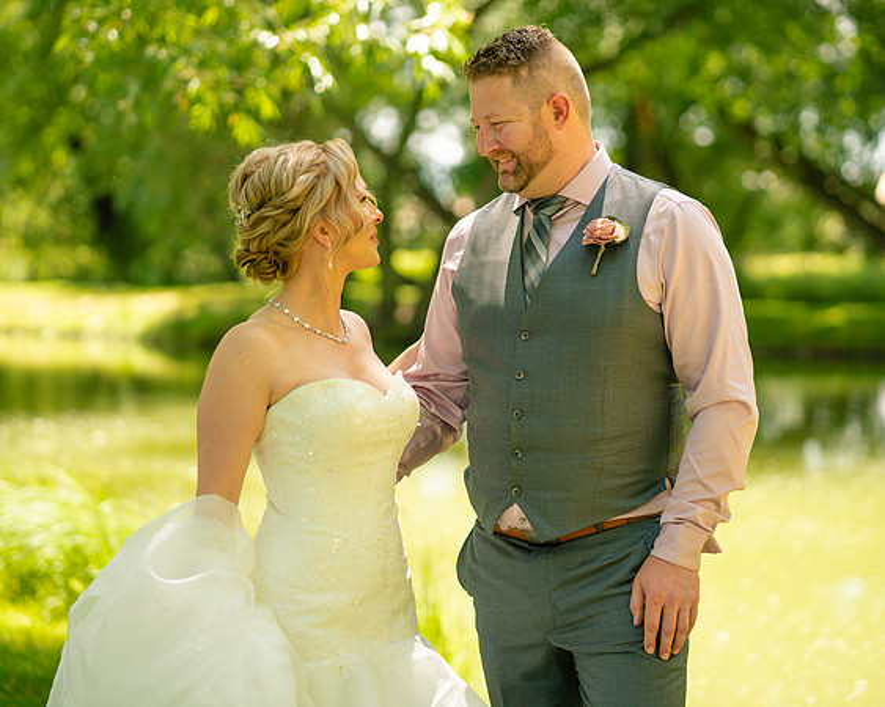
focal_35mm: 104
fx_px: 2713
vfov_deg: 14.9
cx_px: 482
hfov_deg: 18.5
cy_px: 324
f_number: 2.2
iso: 320
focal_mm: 85
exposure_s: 1/1000
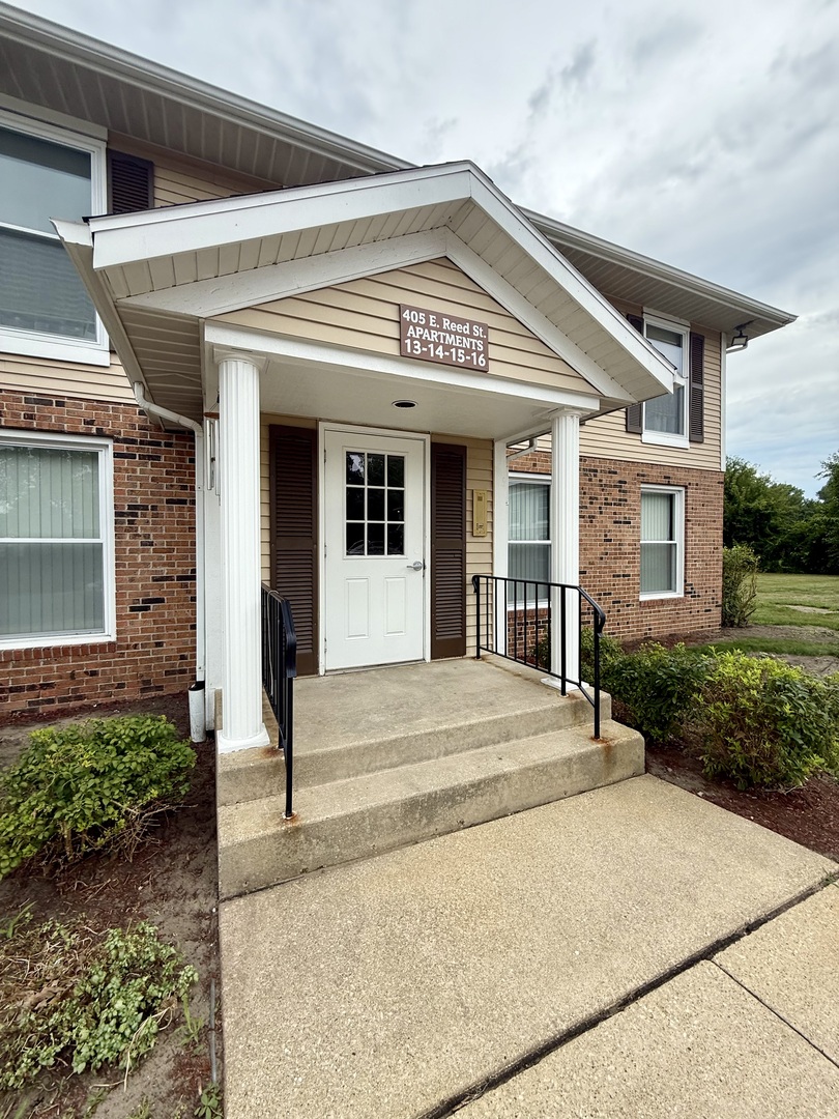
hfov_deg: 85.7
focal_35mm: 14
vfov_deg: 102.1
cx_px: 420
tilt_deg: -1.8
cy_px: 560
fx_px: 452
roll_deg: -0.5
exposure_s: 1/625
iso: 50
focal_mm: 2.22
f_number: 2.2
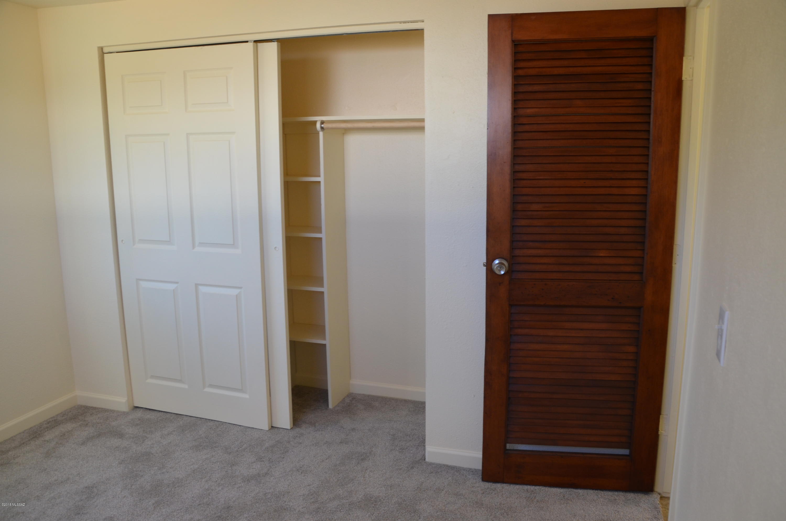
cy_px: 260
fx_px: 654
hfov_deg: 62.0
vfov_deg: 43.4
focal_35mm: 30
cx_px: 393
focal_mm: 20
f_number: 5.6
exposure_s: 1/125
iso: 400
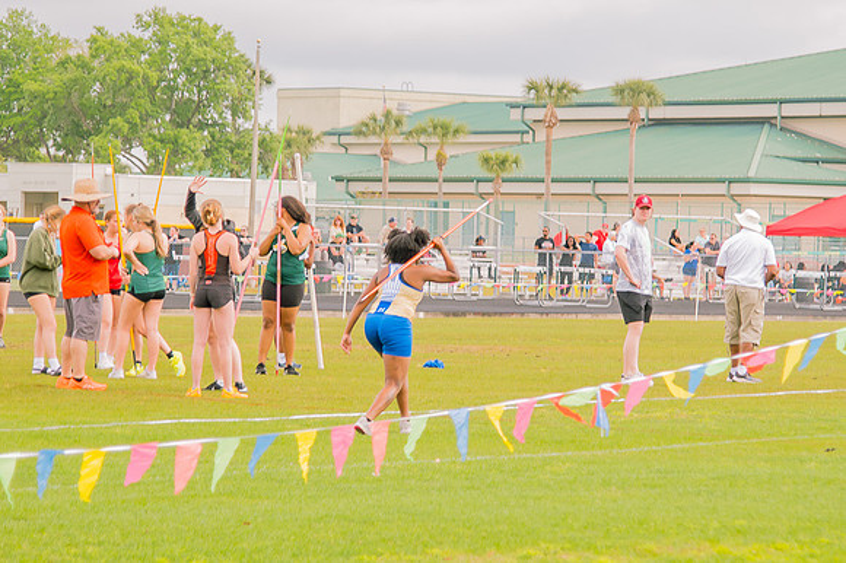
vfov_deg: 7.5
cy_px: 298
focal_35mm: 183
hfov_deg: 11.3
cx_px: 479
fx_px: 4287
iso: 200
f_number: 4
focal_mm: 86
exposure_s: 1/200
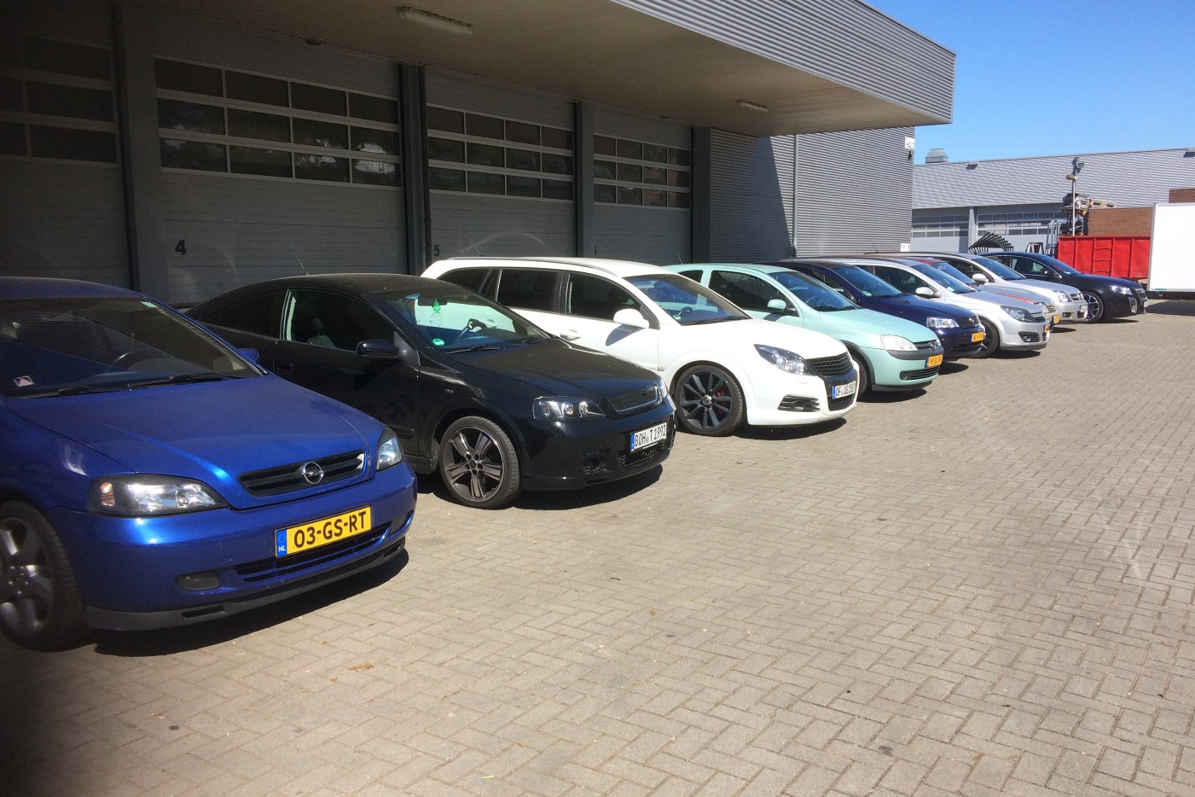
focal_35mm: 31
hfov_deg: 60.3
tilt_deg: -7.3
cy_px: 404
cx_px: 597
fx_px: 1029
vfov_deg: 42.3
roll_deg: +2.2
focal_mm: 4.15
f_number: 2.2
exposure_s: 1/1368
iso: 32
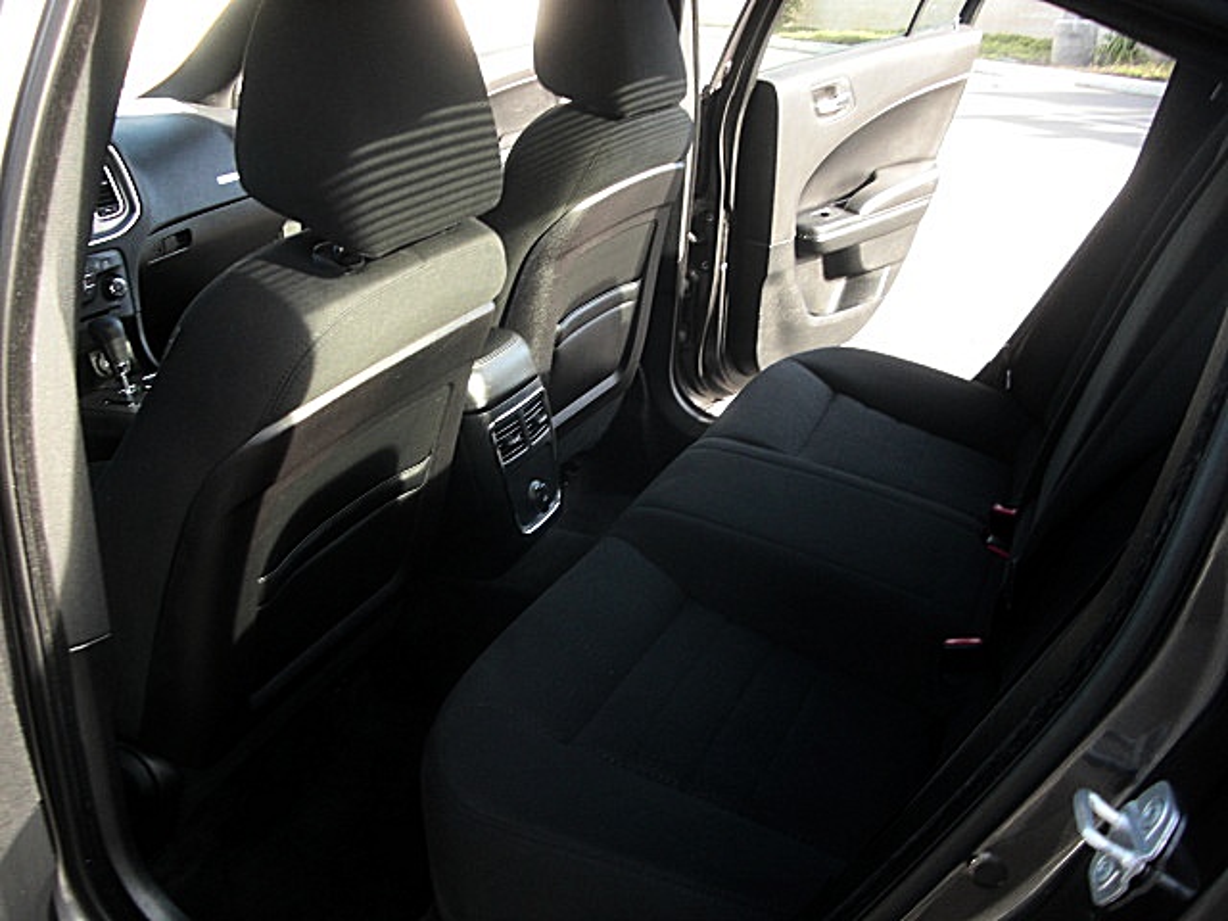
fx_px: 1277
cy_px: 460
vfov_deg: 39.7
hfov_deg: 51.4
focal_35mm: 36
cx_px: 614
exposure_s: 1/80
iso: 100
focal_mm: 6.3
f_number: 2.8
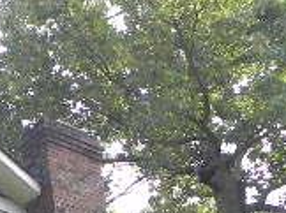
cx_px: -141
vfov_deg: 12.6
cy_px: 421
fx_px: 850
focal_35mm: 103
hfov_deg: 17.3
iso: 160
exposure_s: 1/142
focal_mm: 4.6
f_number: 4.5
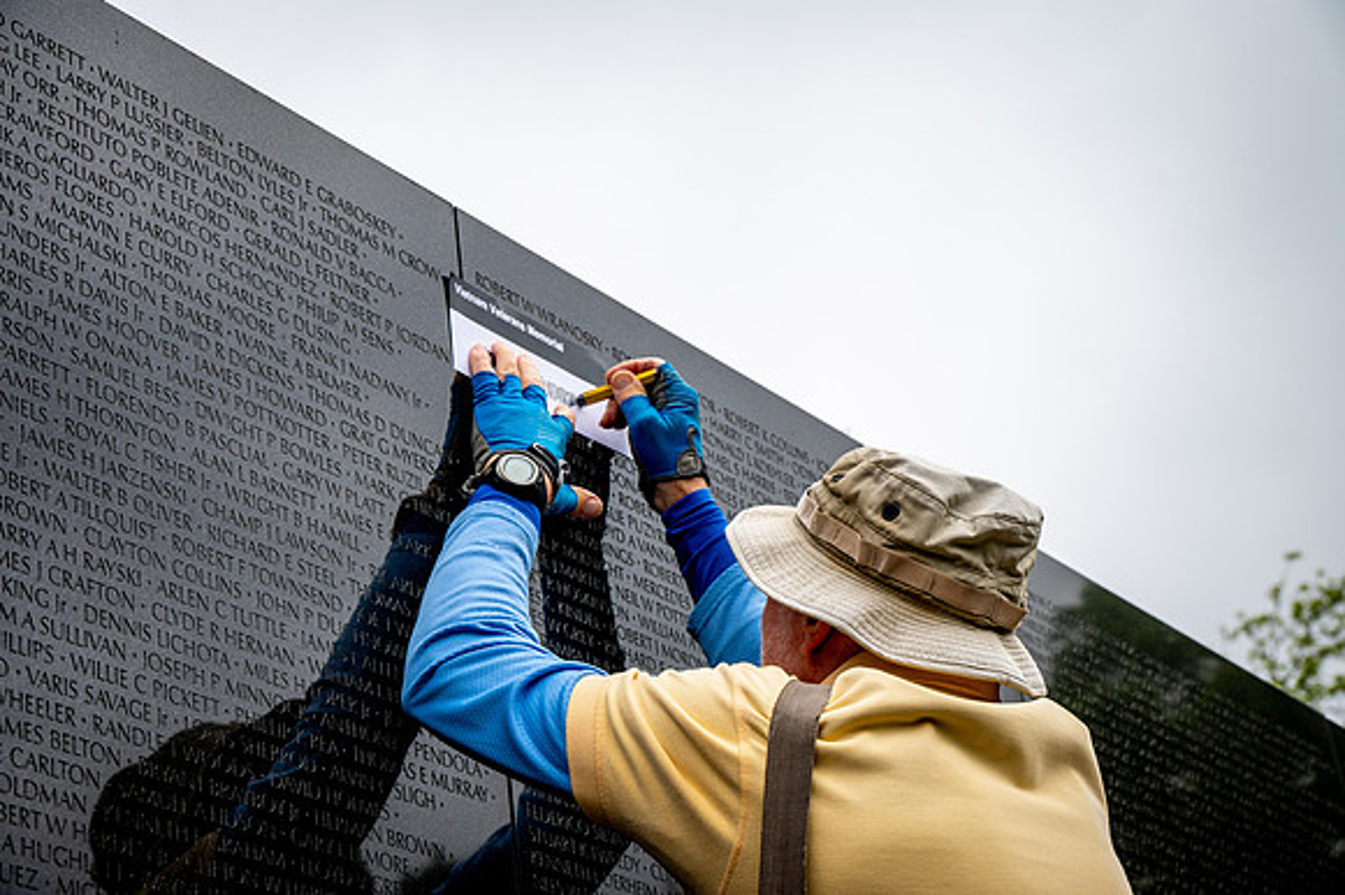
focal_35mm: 66
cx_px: 672
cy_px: 448
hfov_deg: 30.5
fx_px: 2464
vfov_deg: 20.6
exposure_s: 1/640
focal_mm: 66
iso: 200
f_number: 8
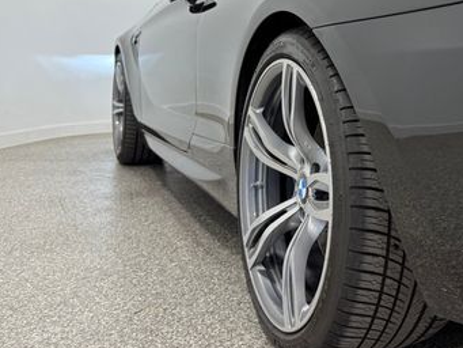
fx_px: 602
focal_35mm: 45
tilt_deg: -0.8
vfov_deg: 31.6
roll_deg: -1.3
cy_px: 82
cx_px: 403
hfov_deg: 39.5
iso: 80
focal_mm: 6.76
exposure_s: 1/134
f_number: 1.78
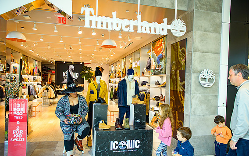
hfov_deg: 72.5
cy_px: 85
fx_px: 170
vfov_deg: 49.2
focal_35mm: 25
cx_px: 123
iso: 1250
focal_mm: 24
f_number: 3.5
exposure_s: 1/200
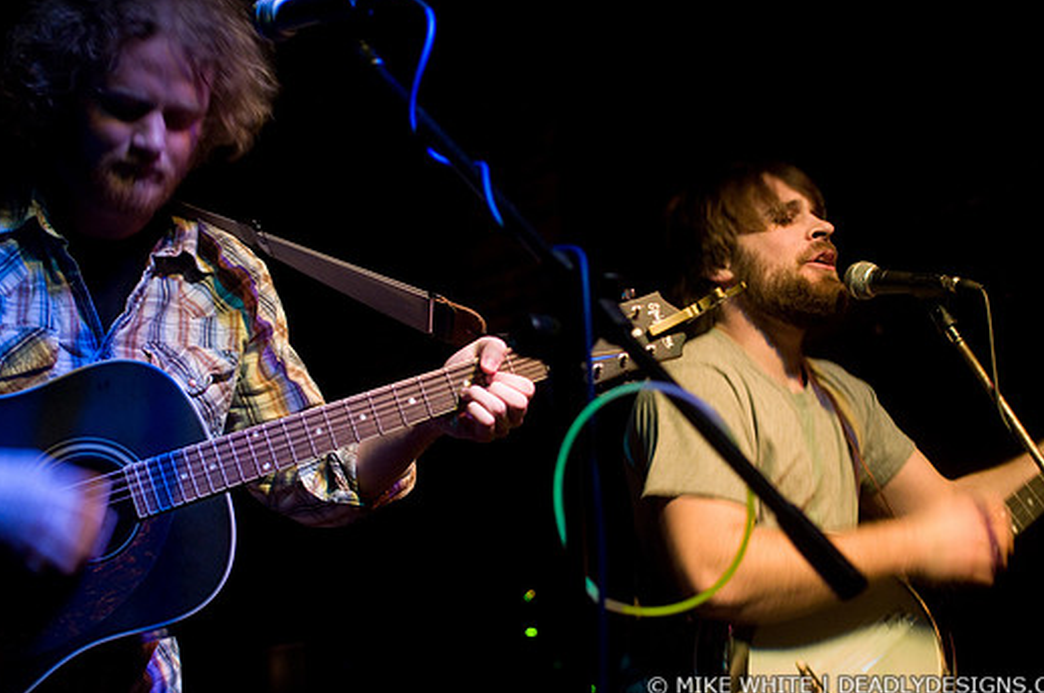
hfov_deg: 27.4
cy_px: 314
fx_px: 2143
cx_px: 509
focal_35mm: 74
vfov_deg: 18.4
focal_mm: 44
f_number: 2.8
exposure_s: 1/40
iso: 1000
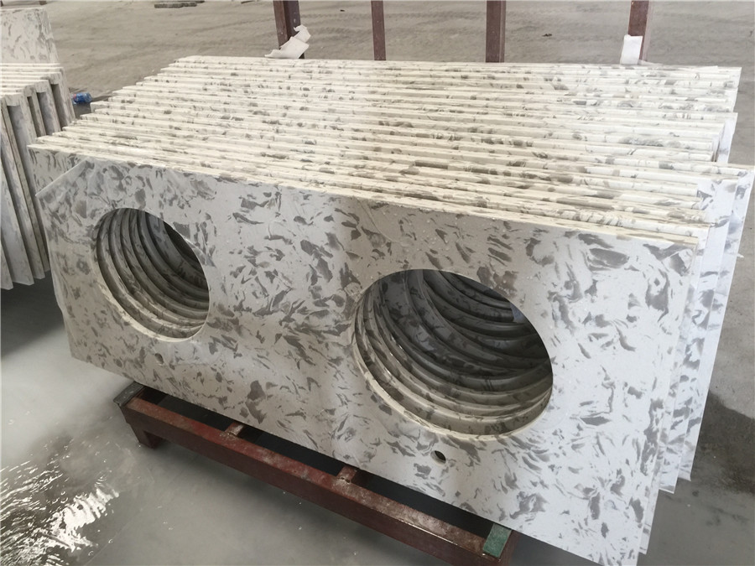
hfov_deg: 61.7
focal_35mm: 29
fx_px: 633
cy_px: 283
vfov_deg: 48.2
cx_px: 378
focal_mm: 4.15
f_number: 2.2
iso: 32
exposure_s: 1/33
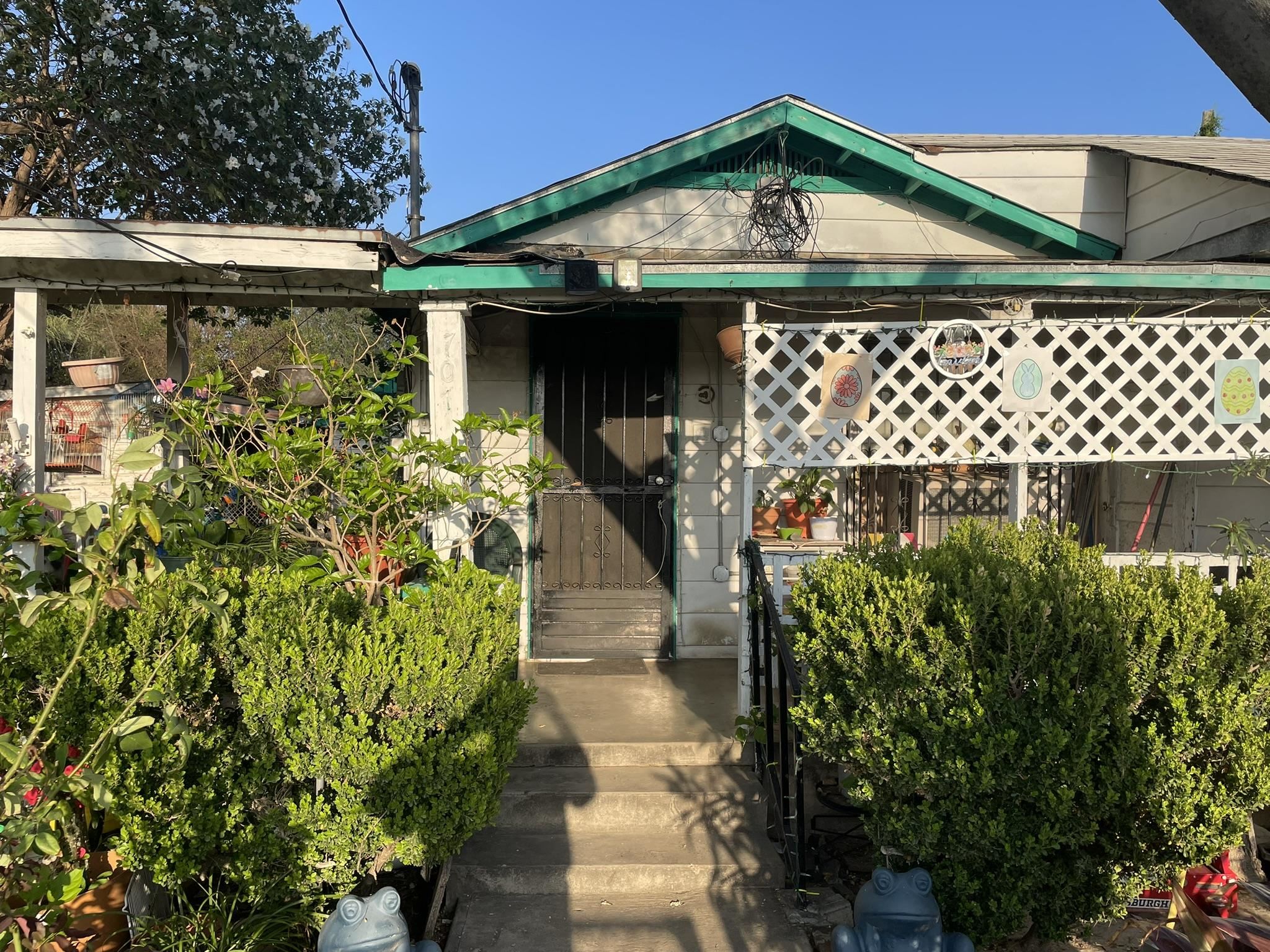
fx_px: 954
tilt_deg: -1.8
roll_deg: +0.5
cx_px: 635
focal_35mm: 26
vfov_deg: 53.1
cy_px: 476
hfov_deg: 67.3
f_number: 1.6
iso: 32
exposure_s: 1/2174
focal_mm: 4.2
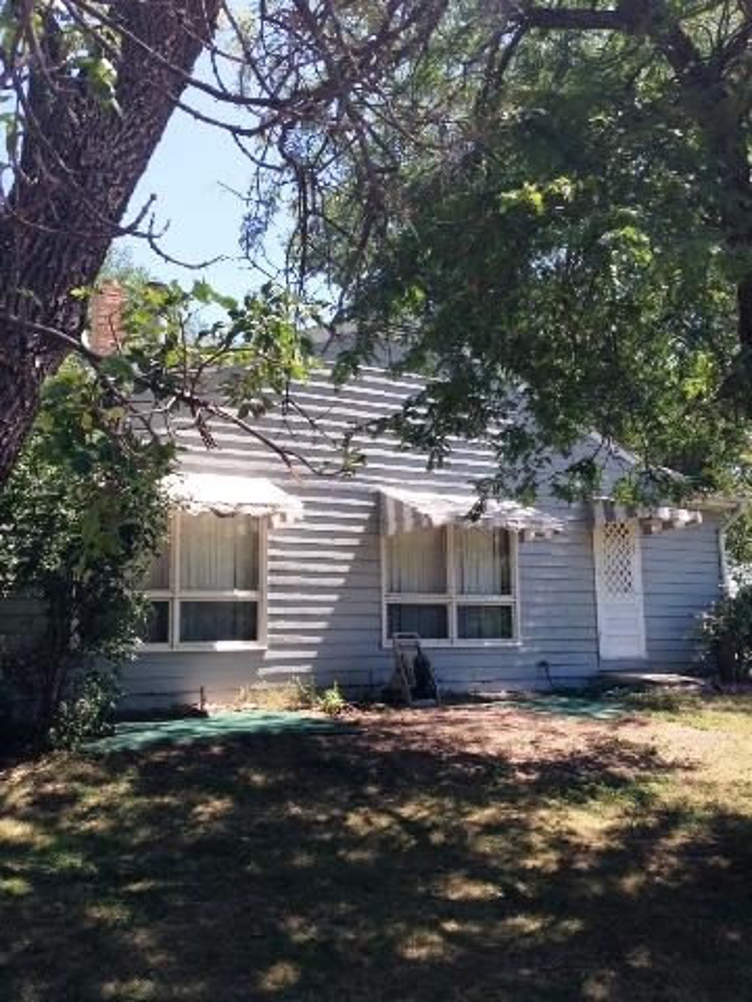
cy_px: 501
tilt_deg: +8.9
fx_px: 956
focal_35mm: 33
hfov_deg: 42.9
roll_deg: +2.2
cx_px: 376
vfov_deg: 55.4
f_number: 2.4
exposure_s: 1/542
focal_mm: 4.12
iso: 50
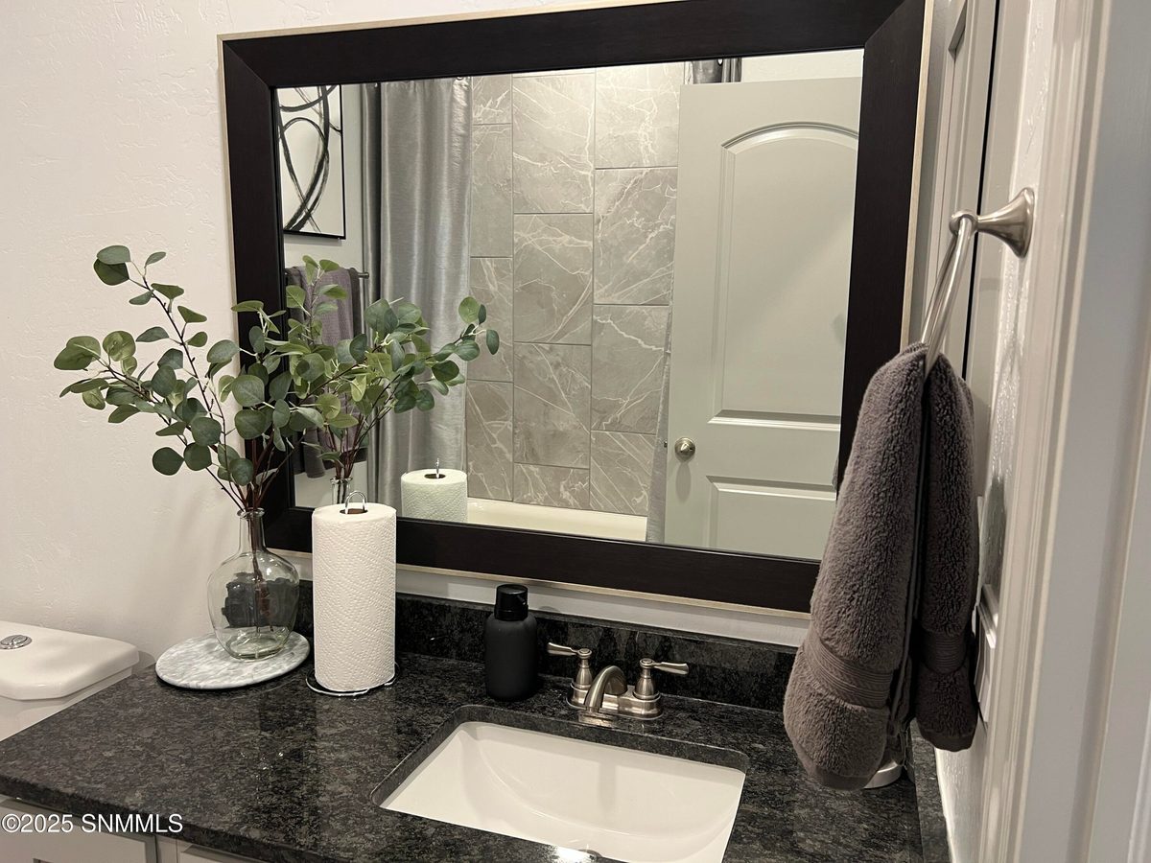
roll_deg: +0.0
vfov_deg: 53.1
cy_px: 432
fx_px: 865
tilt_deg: -8.2
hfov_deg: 67.3
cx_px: 576
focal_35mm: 26
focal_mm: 5.7
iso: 125
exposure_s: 1/60
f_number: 1.5
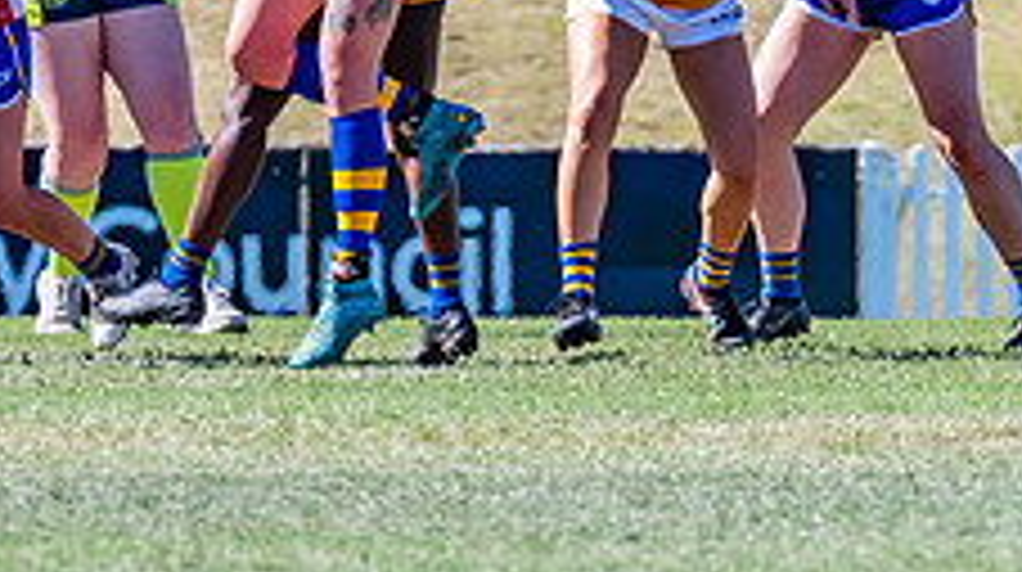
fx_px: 35725
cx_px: 516
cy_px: -71
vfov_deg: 0.9
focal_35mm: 1320
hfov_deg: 1.6
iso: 800
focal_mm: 420
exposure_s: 1/1600
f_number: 8
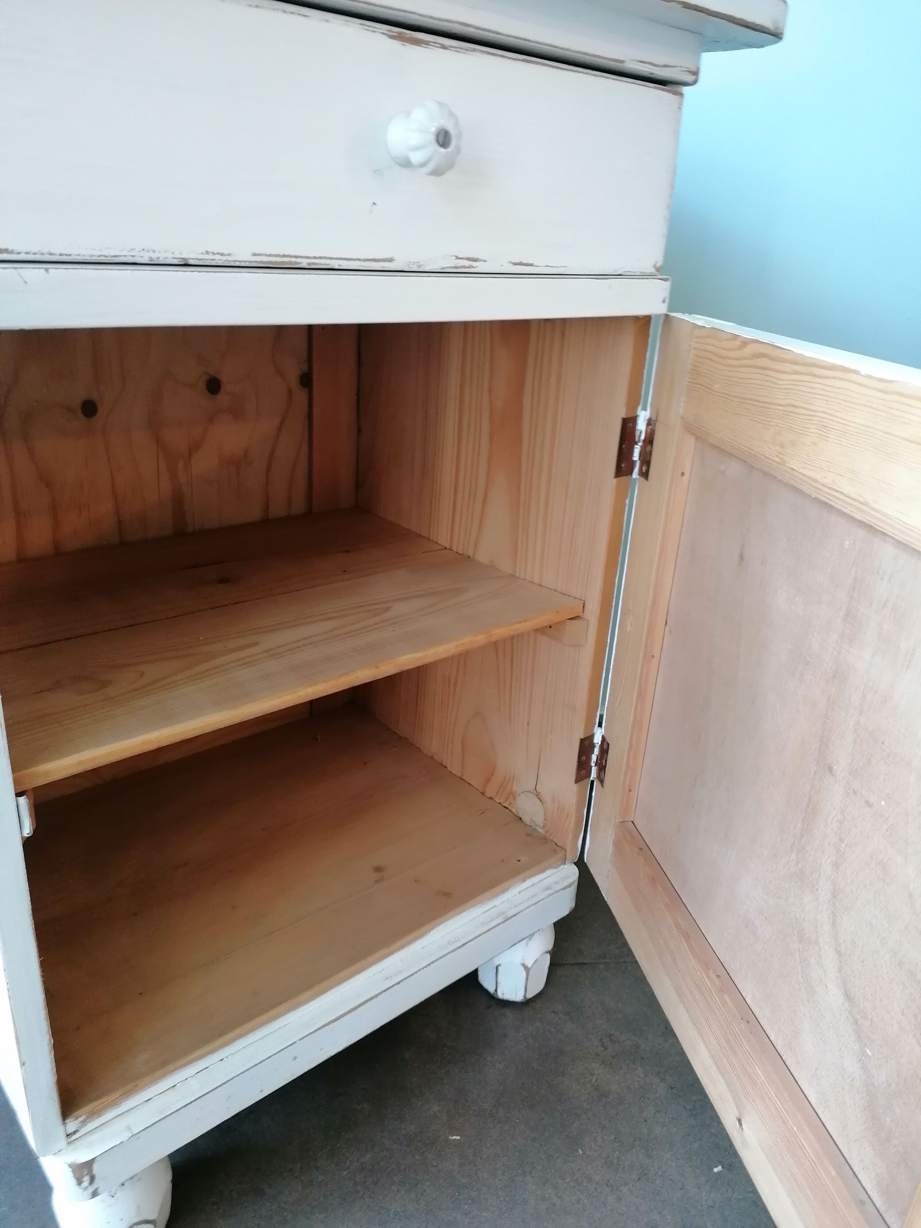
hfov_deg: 51.4
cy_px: 614
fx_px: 958
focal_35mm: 27
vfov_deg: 65.3
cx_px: 460
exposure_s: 1/33.3
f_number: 1.8
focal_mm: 4.75
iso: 250
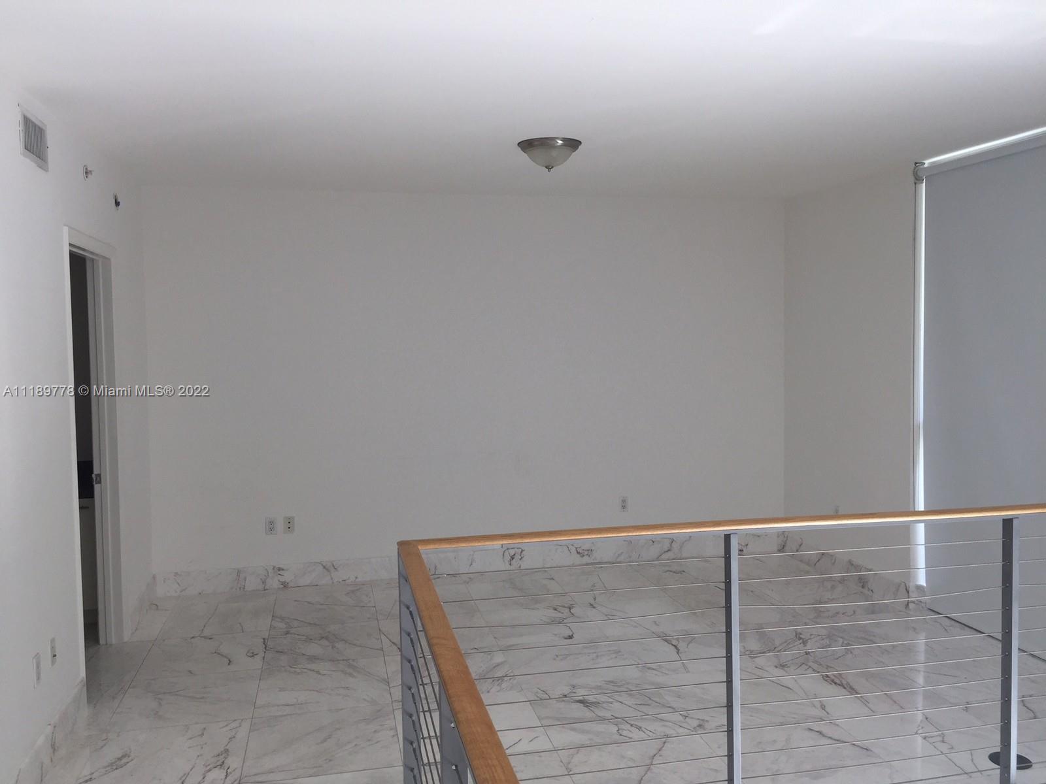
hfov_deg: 61.7
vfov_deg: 48.2
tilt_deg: -2.2
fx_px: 876
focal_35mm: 29
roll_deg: +0.8
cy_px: 392
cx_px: 523
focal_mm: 4.15
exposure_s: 1/120
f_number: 2.2
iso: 32
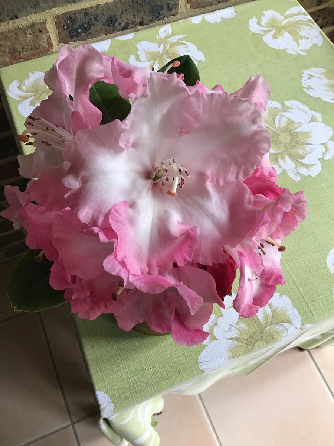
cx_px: 167
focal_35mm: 31
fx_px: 399
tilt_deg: -65.9
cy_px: 223
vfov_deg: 58.4
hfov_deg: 45.4
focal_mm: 3.3
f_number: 2.4
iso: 25
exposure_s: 1/33
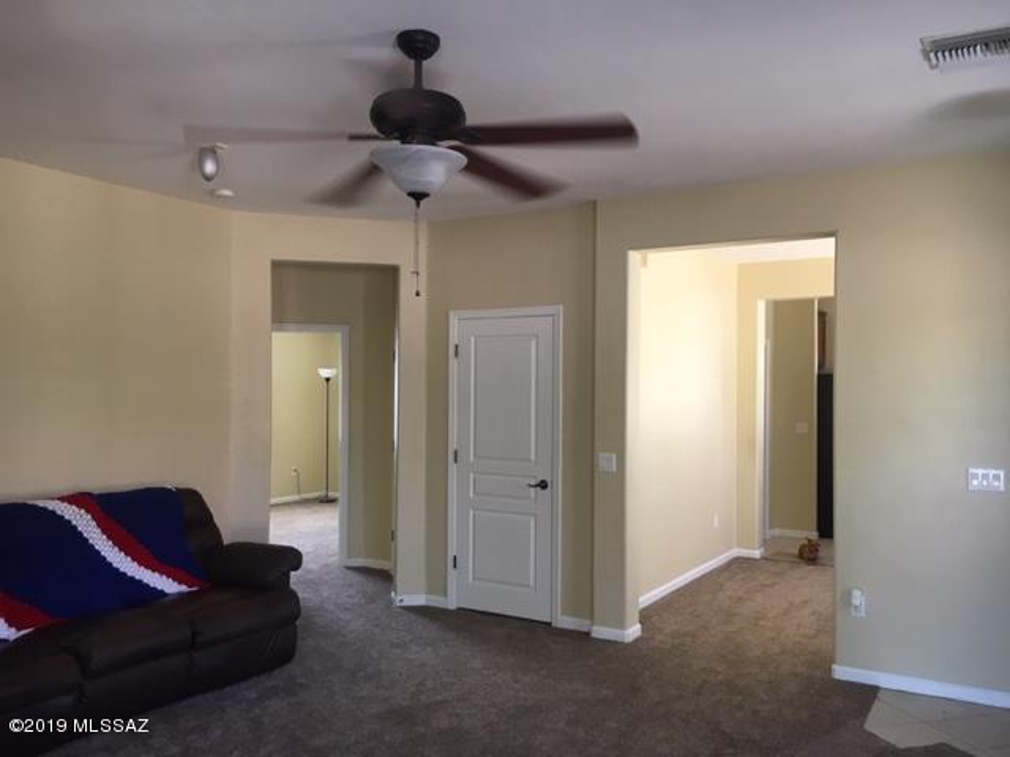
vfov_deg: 48.2
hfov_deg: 61.7
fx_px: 846
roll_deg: -1.6
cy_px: 378
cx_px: 505
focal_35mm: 29
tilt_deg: +1.6
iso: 80
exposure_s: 1/33
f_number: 2.2
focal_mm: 4.15
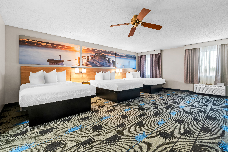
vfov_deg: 73.7
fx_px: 101
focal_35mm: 16
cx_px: 114
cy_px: 76
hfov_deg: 96.7
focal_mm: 16
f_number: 9
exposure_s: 3.2
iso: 400
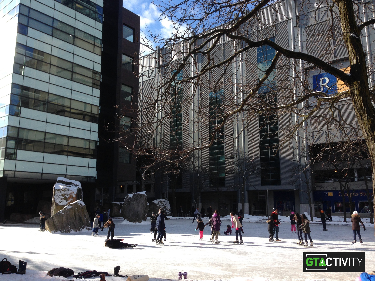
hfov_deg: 55.4
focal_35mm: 33
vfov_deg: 42.9
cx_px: 188
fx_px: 357
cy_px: 140
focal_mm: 4.12
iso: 50
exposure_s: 1/951
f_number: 2.4
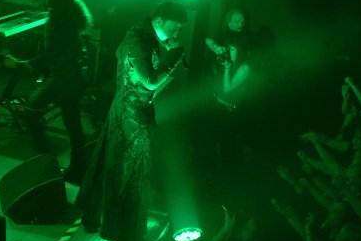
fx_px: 953
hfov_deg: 21.4
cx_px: 160
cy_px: 80
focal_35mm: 95
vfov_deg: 14.4
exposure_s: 1/30
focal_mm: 11
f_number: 3.2
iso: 100
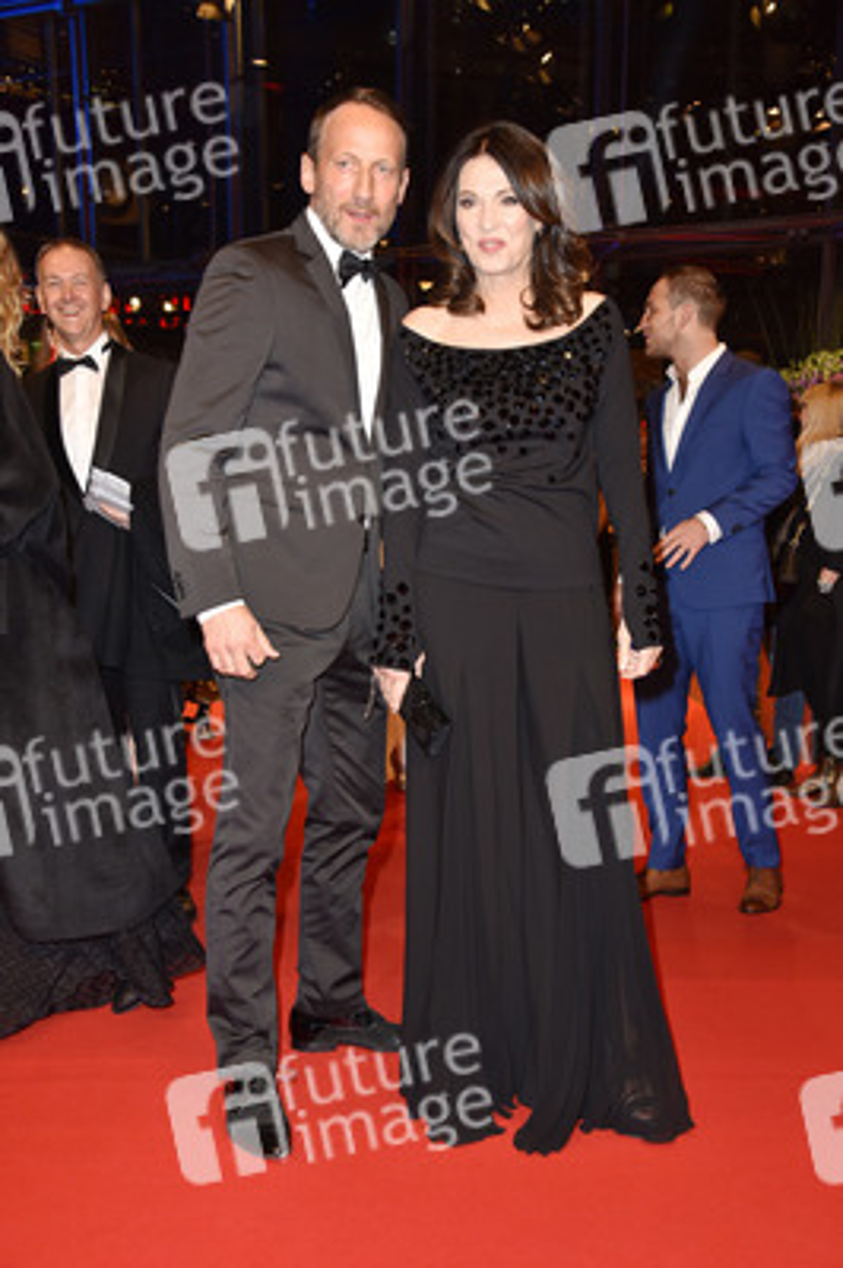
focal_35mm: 48
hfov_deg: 28.0
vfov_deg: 41.1
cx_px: 422
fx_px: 1689
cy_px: 634
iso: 800
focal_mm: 48
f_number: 5.6
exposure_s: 1/125
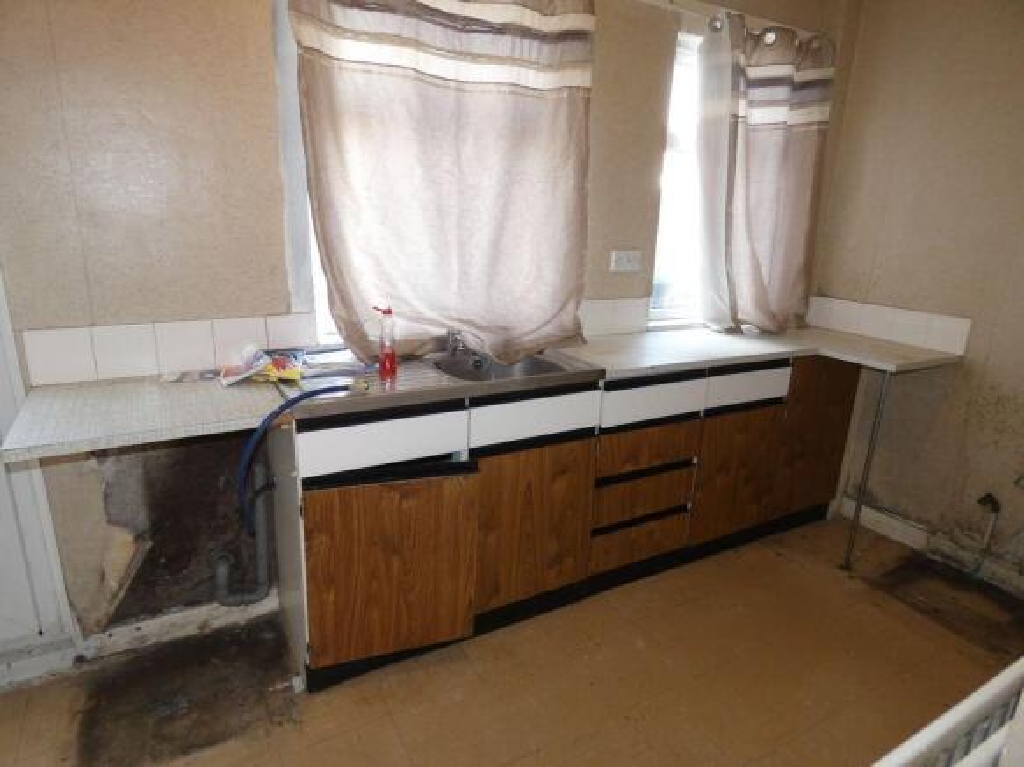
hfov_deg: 81.8
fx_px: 592
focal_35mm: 20
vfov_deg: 66.0
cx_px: 512
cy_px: 384
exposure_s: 1/60
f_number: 2.8
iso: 250
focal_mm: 3.6
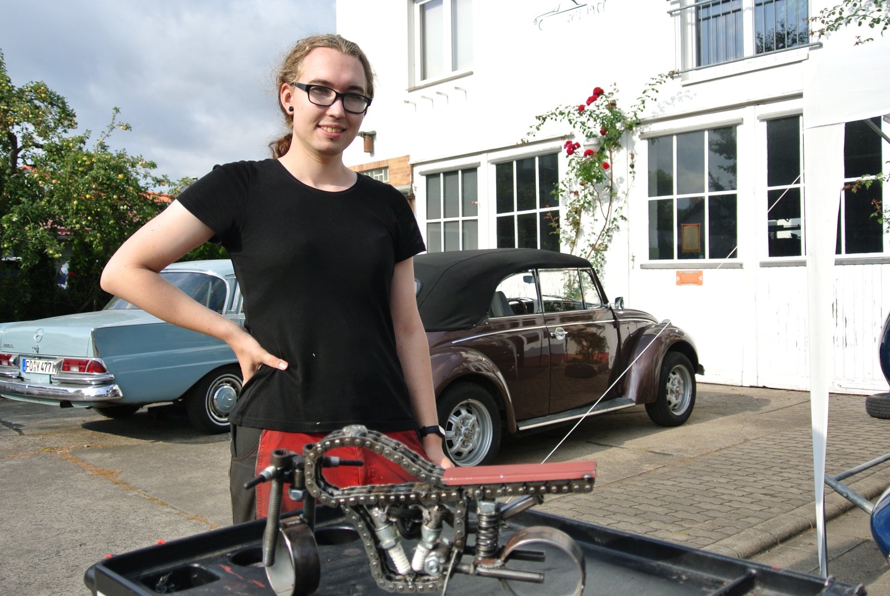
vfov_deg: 39.0
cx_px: 445
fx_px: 842
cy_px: 298
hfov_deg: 55.7
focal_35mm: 34
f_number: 3.8
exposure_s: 1/640
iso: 100
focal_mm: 12.7
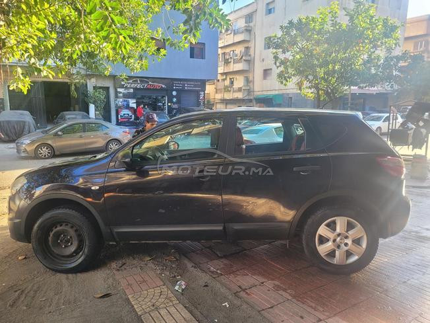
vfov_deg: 53.1
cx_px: 215
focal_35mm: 26
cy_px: 162
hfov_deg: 67.3
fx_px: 323
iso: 40
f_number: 1.8
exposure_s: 1/120
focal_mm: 5.4
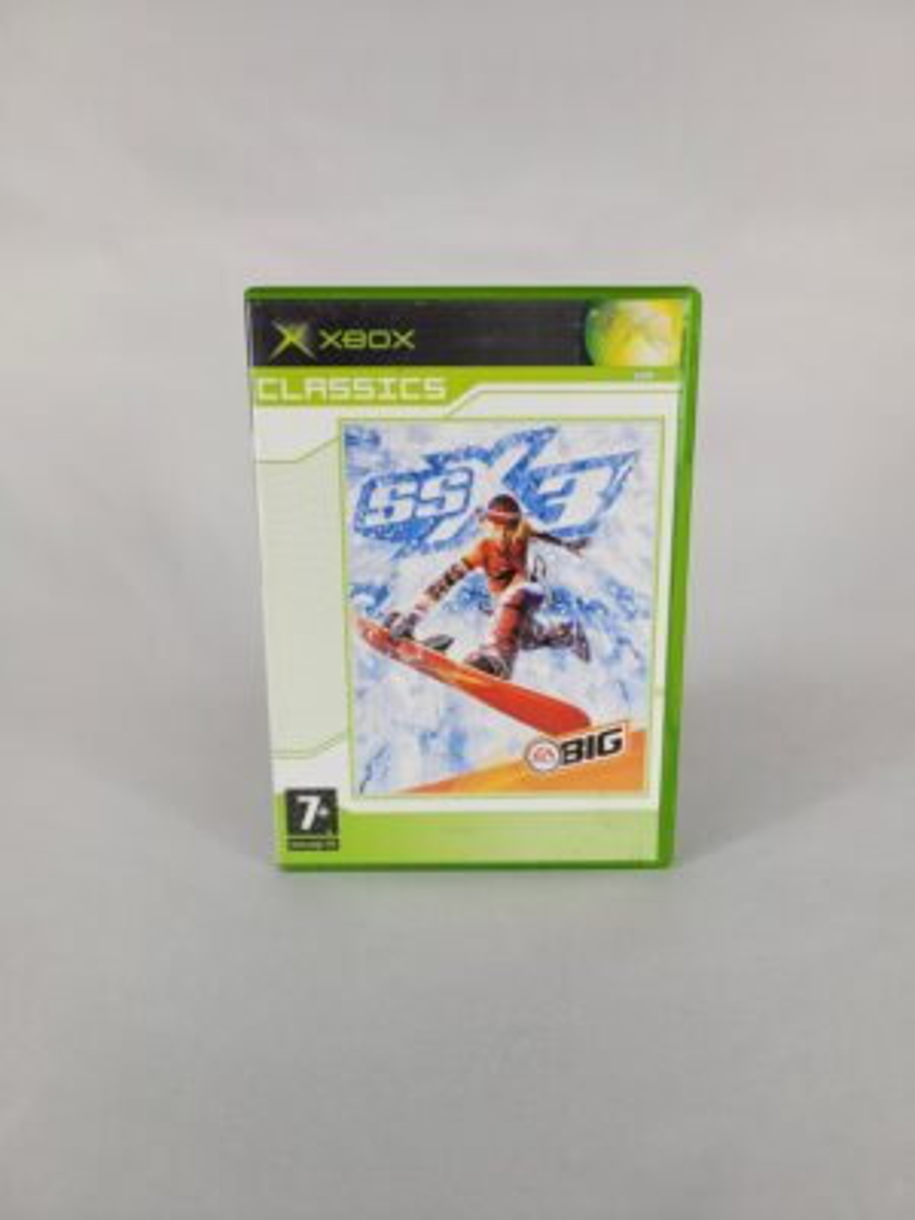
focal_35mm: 26
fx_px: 916
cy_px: 610
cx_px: 458
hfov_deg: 53.1
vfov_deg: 67.3
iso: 40
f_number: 1.8
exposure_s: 1/236
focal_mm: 5.4
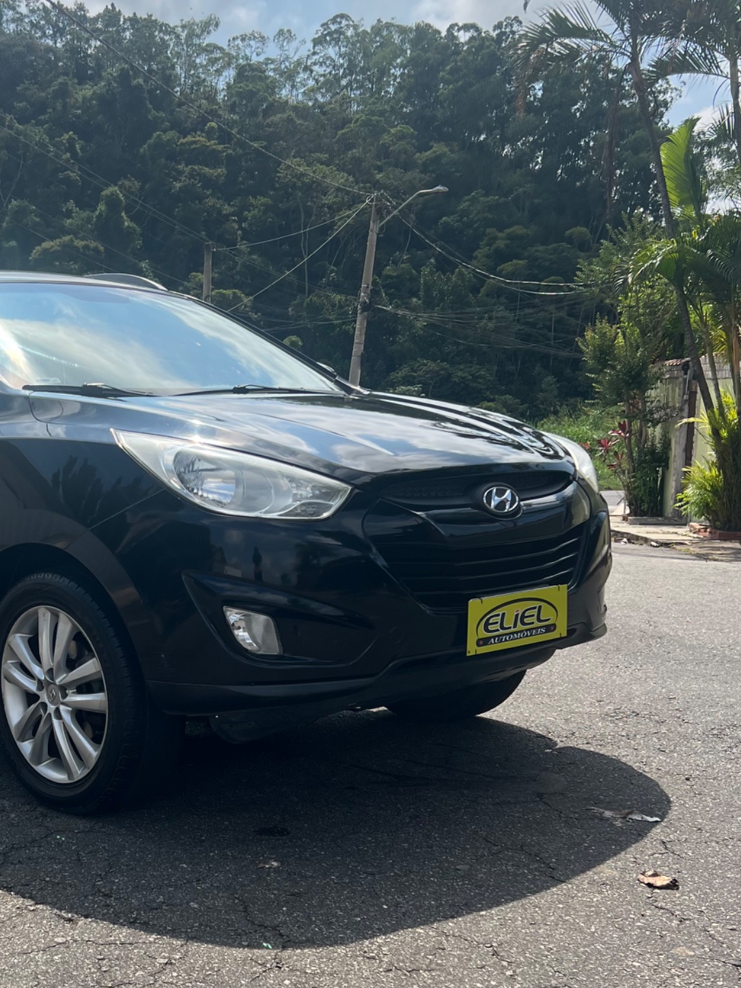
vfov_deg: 40.9
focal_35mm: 46
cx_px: 148
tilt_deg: -11.1
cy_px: 636
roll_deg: -0.8
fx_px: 1313
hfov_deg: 30.7
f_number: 1.5
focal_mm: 5.7
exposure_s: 1/3704
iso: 50
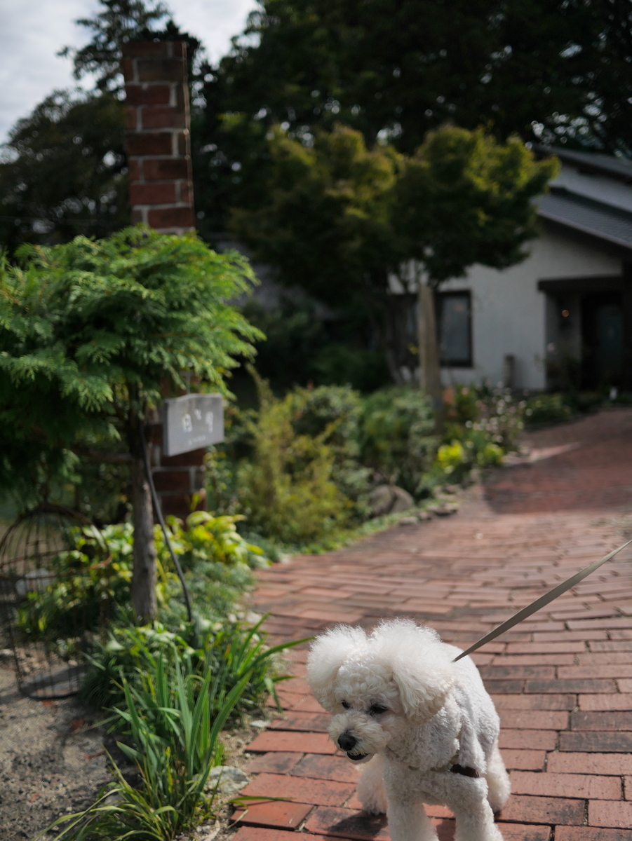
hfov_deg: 36.0
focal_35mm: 40
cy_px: 420
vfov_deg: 46.8
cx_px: 316
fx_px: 973
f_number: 1.7
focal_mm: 20
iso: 200
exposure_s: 1/16000
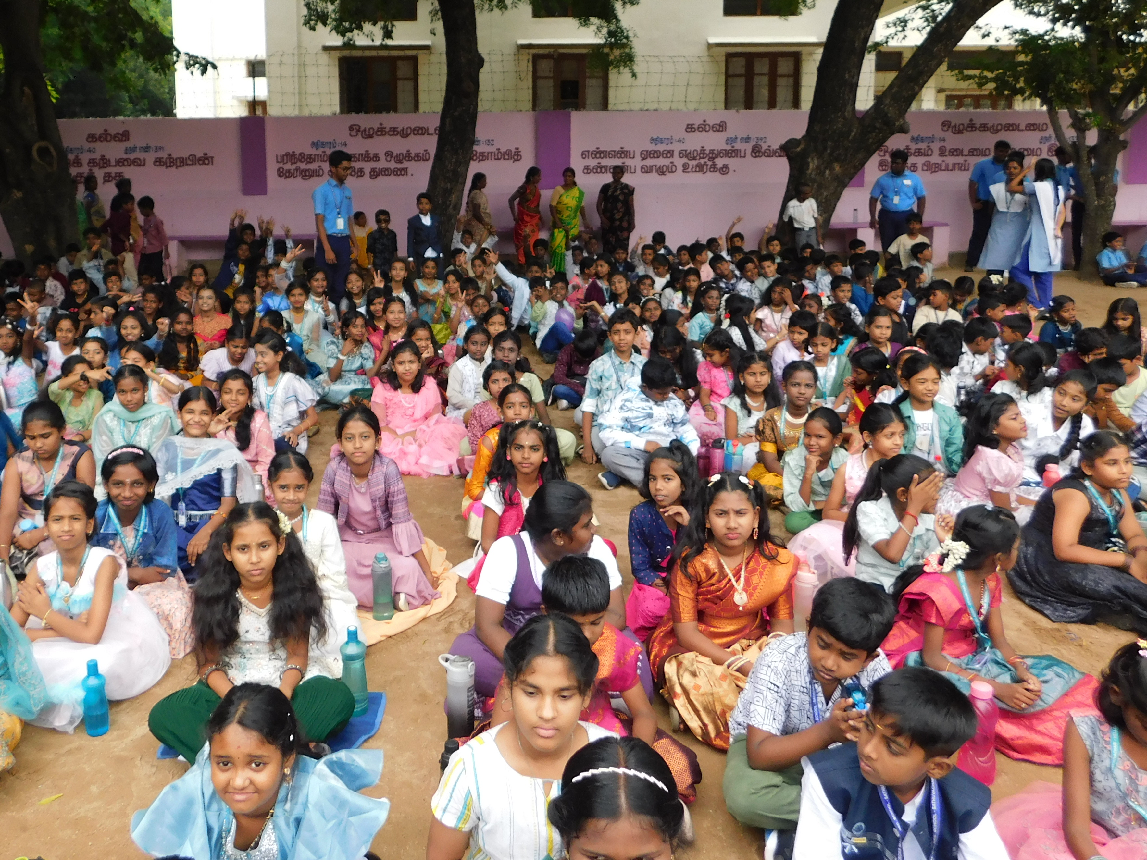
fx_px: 994
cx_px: 457
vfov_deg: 46.4
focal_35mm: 30
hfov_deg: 59.5
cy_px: 329
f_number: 3
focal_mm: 4
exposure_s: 1/200
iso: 125
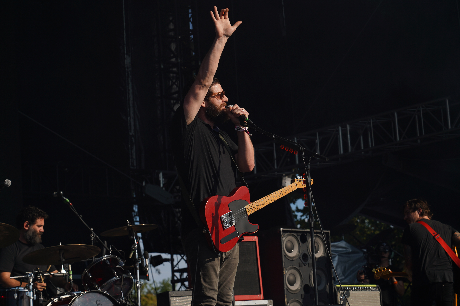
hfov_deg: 19.5
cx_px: 230
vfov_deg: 13.0
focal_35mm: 105
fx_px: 1342
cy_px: 153
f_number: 8
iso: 100
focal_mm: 105
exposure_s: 1/500
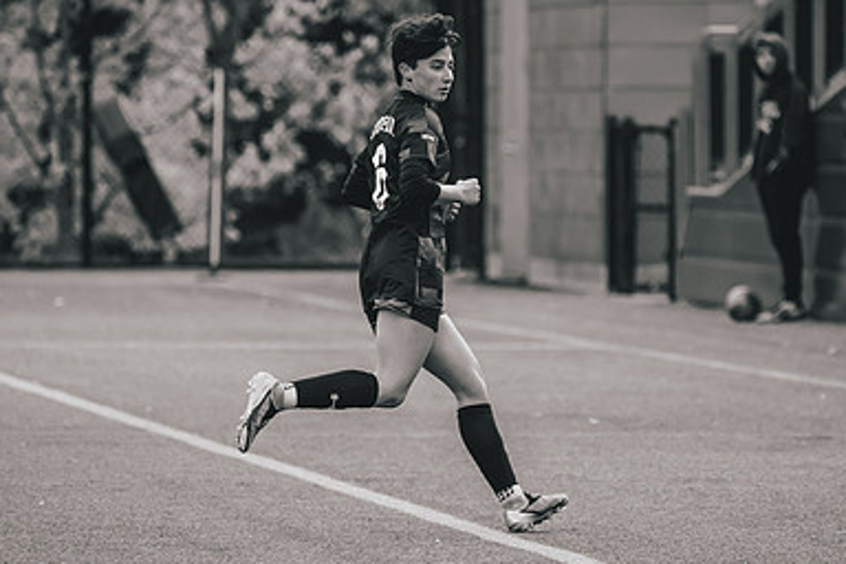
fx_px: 14263
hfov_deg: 3.4
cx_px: 400
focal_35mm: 607
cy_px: 278
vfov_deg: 2.3
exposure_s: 1/800
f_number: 6.3
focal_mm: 365
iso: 800
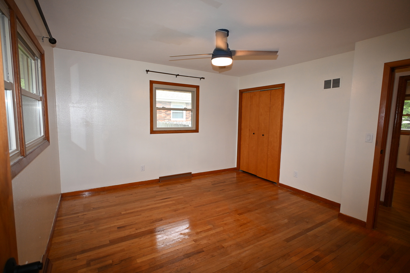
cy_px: 136
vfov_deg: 67.4
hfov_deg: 90.0
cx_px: 205
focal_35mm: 18
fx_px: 205
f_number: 4
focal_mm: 12
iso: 500
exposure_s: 1/60
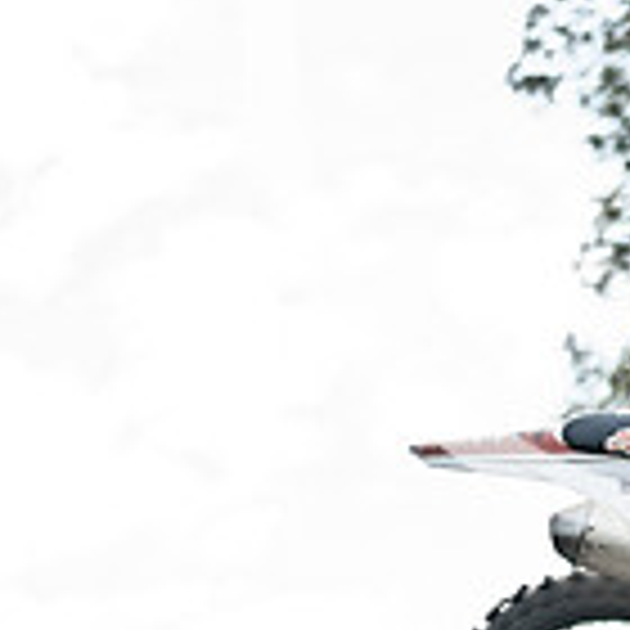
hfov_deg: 4.7
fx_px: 7598
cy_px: 403
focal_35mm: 369
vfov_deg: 4.7
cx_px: 1125
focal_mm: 70
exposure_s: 1/1000
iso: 250
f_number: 2.8
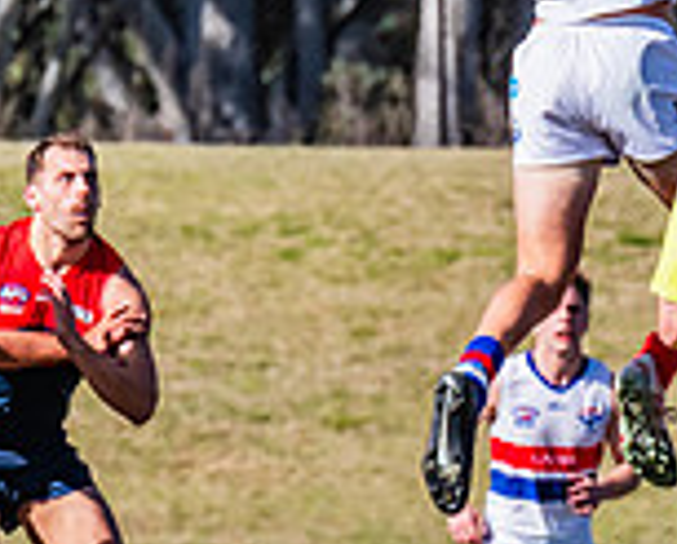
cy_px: 195
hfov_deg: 1.1
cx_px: 738
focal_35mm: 1735
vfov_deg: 0.9
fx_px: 34830
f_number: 10
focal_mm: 420
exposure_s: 1/1600
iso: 800
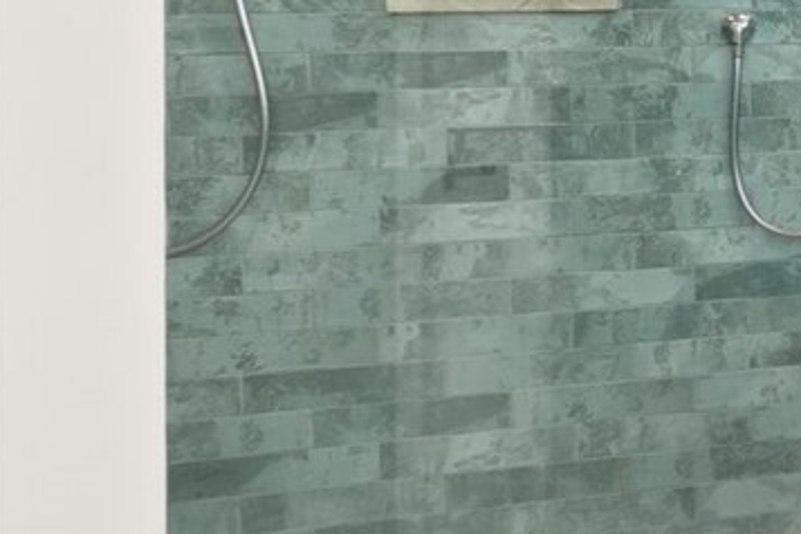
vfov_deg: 17.5
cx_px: 1894
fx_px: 1691
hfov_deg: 15.4
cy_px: 7
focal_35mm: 76
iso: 500
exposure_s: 1/6
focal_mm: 16
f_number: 8
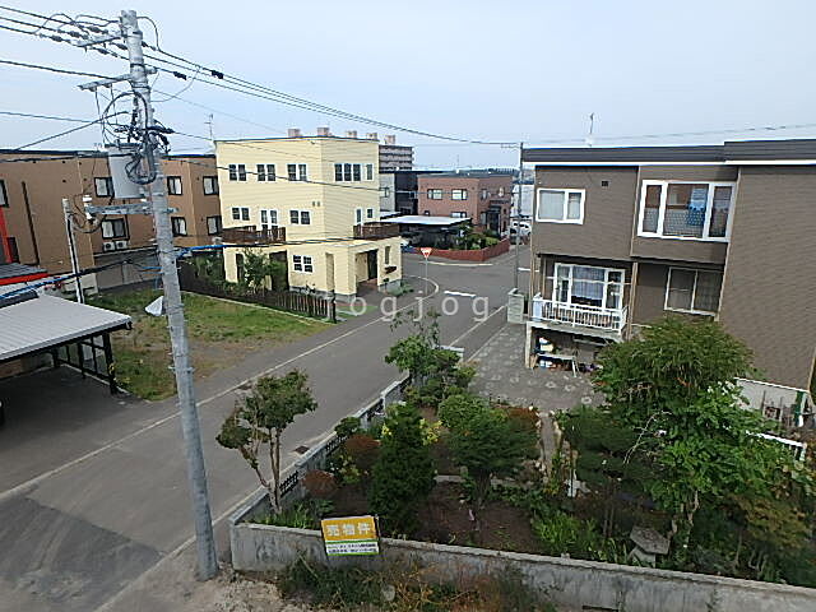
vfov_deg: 63.4
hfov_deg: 79.0
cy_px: 306
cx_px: 408
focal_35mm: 21
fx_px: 495
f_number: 3.5
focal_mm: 3.7
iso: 125
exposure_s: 1/800
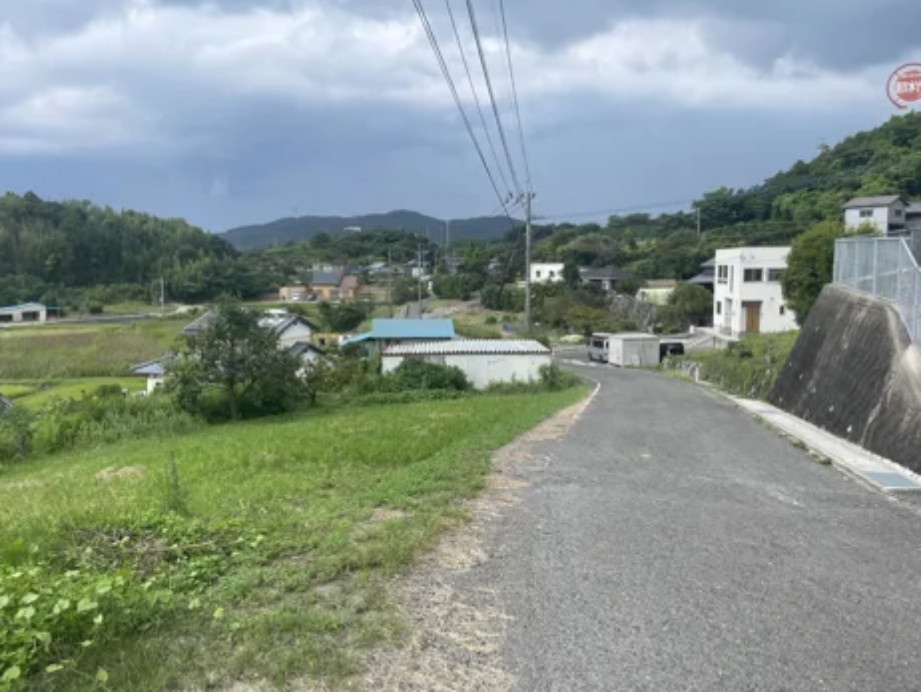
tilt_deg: -4.0
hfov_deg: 65.3
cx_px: 453
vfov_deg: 51.4
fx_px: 719
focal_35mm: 27
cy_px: 345
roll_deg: +2.3
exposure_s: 1/1825
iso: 32
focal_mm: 4.2
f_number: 1.6
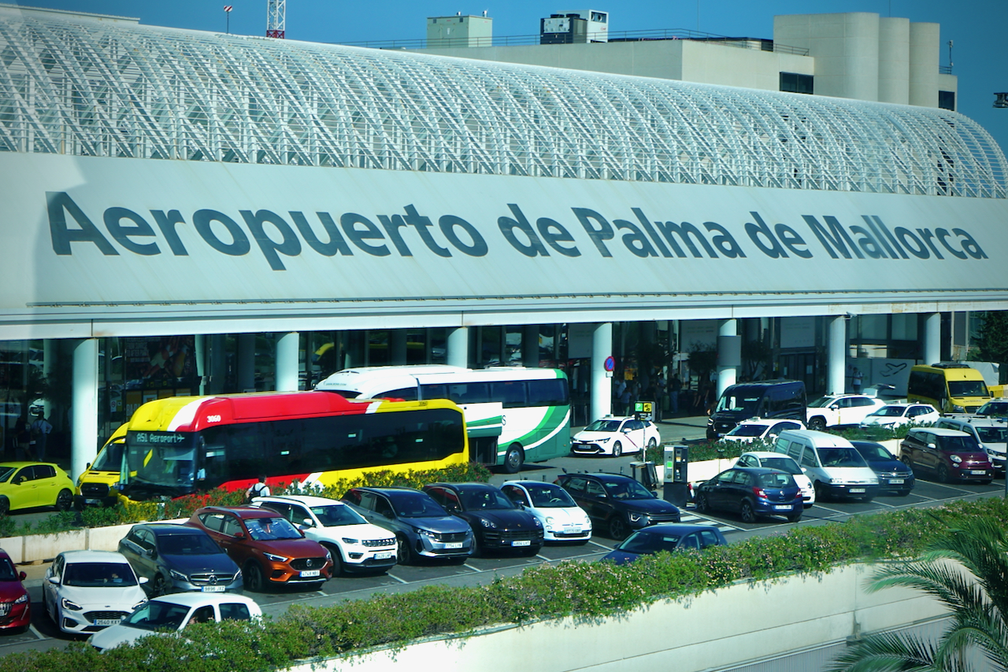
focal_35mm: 70
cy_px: 336
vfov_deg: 19.5
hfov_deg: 28.8
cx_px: 504
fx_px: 1960
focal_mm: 70
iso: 100
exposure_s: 1/100
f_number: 11
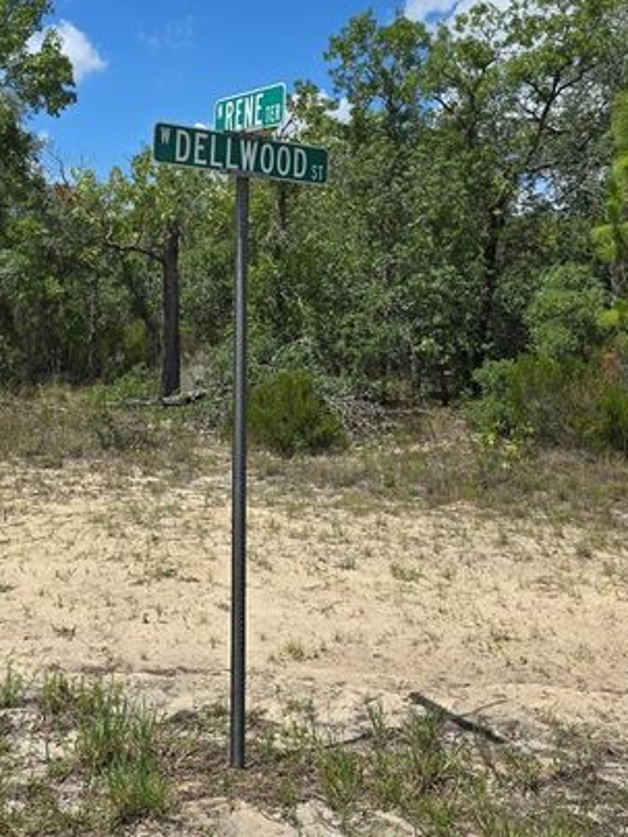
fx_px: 919
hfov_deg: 37.4
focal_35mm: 38
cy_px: 196
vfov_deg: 46.9
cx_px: 216
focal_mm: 6.3
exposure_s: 1/1163
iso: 12
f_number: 1.7
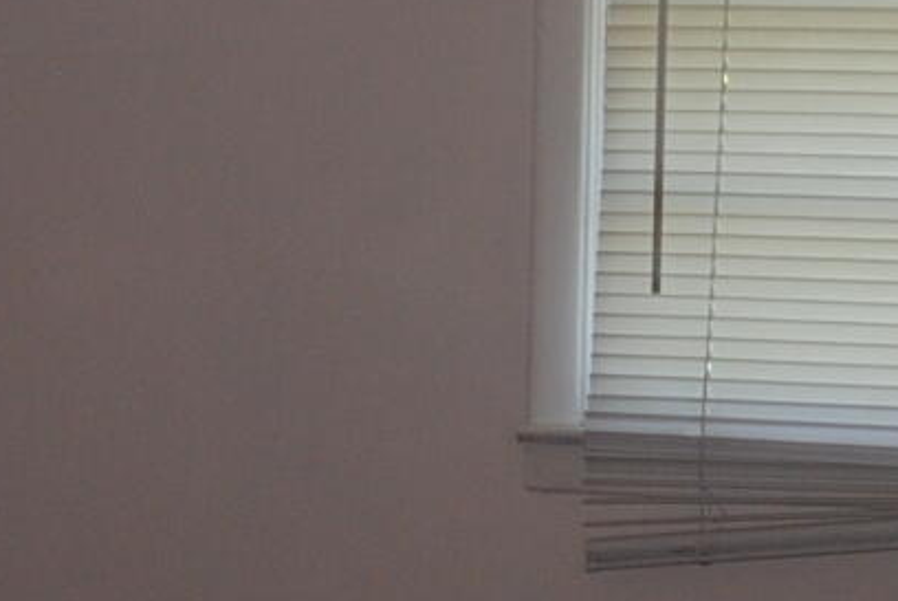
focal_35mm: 128
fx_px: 3196
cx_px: 449
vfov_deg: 10.7
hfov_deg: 16.0
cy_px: 392
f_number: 3.5
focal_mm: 18
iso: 200
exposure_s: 1/60
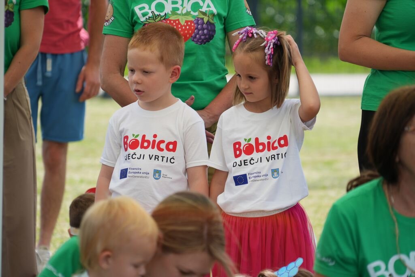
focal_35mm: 240
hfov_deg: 8.6
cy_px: 138
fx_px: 2767
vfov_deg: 5.7
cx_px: 208
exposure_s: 1/250
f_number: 6.3
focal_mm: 240
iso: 100
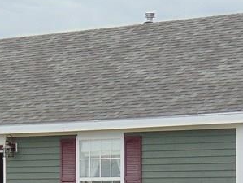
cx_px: 81
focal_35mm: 171
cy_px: 255
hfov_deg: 11.5
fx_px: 1202
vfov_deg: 8.5
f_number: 3.5
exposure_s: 1/640
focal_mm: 9
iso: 80
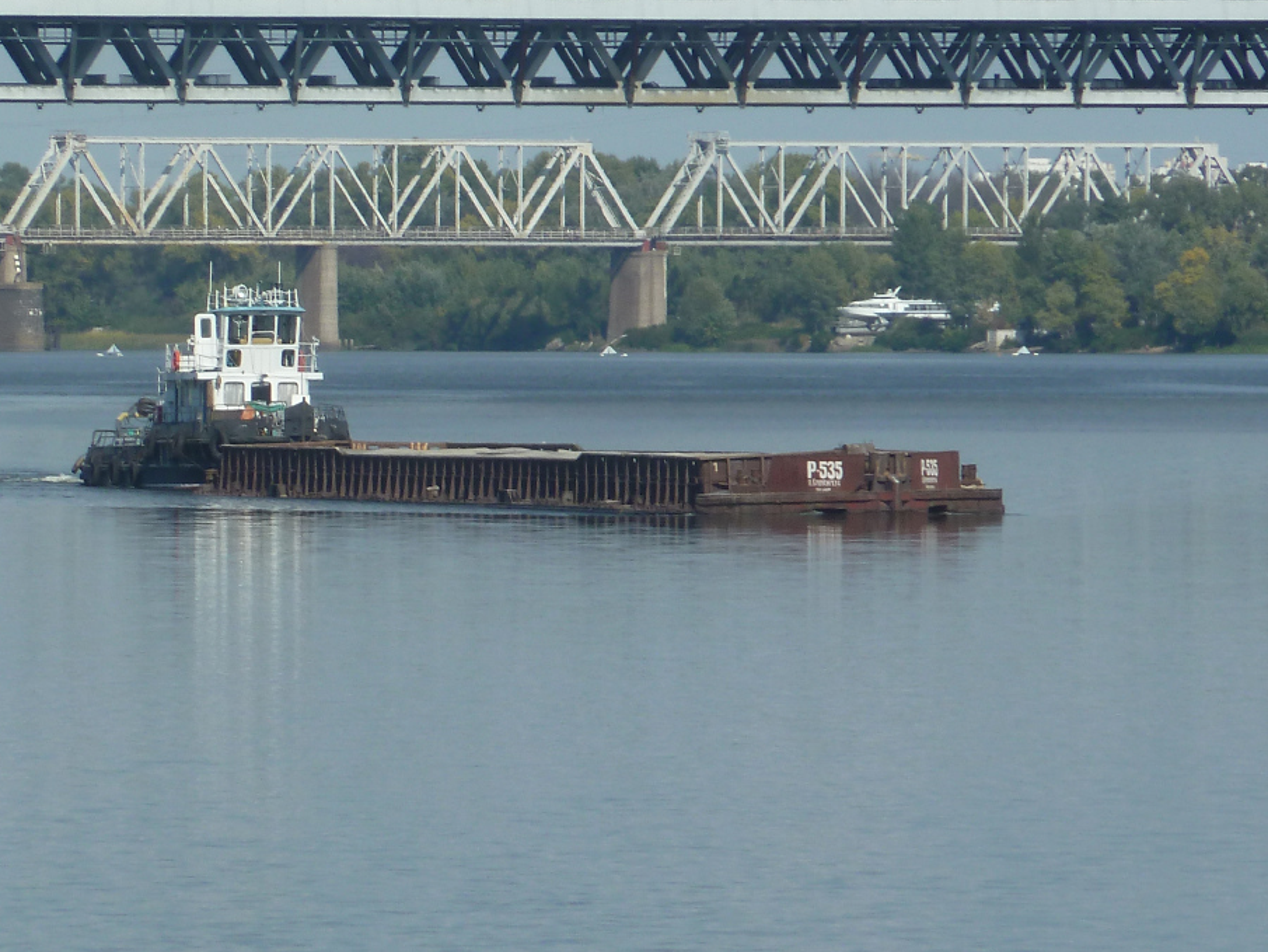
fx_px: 19160
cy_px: 497
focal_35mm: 523
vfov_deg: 2.8
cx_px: 520
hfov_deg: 3.8
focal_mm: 49.2
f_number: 5.6
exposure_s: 1/400
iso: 80
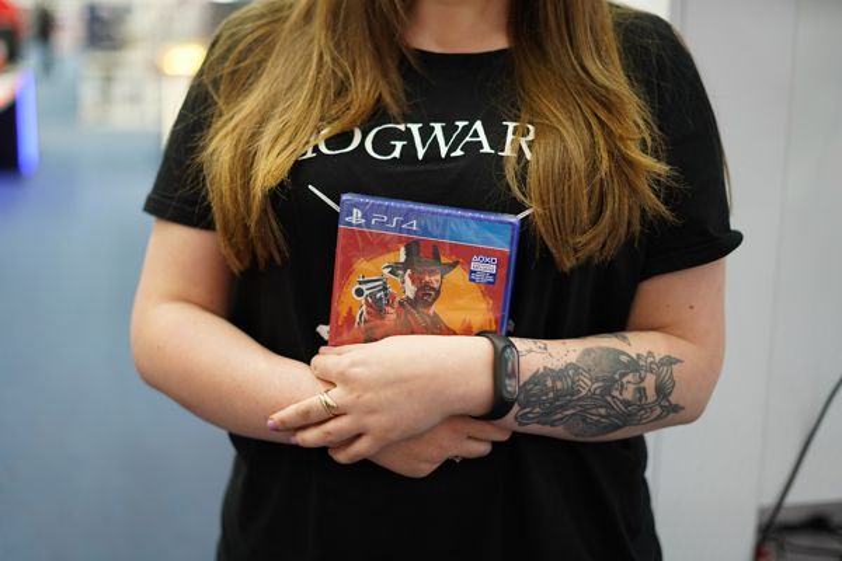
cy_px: 280
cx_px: 421
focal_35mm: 50
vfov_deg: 27.0
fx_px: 1169
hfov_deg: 39.6
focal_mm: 50
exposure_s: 1/50
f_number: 1.8
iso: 320
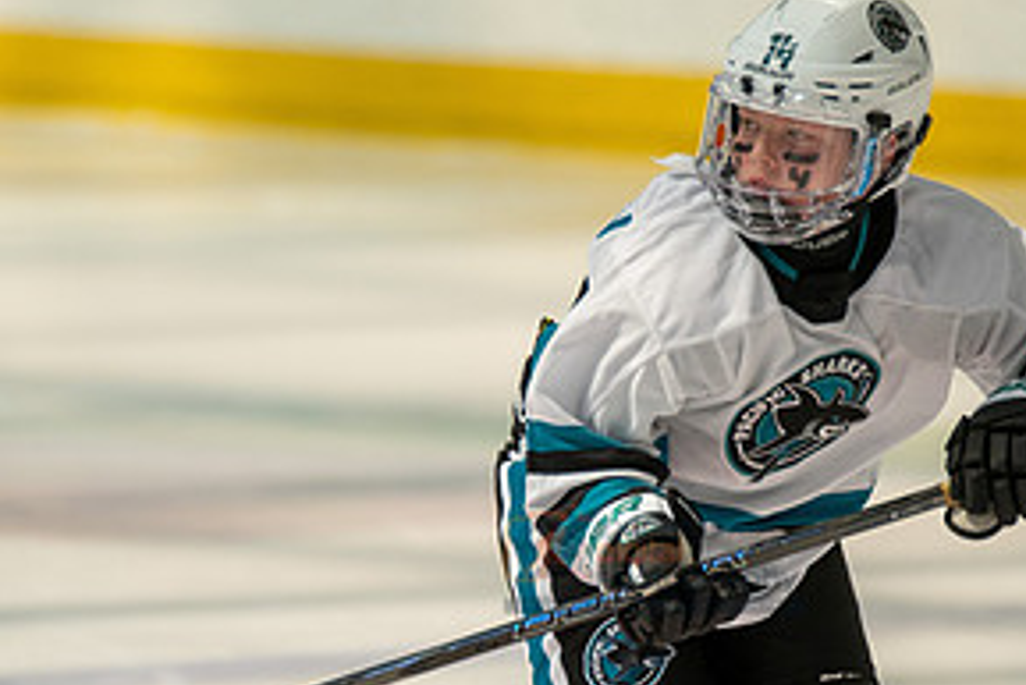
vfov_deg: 1.9
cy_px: 487
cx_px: 491
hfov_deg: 2.8
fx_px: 20871
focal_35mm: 732
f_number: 3.2
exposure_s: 1/5000
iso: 1600
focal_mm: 300
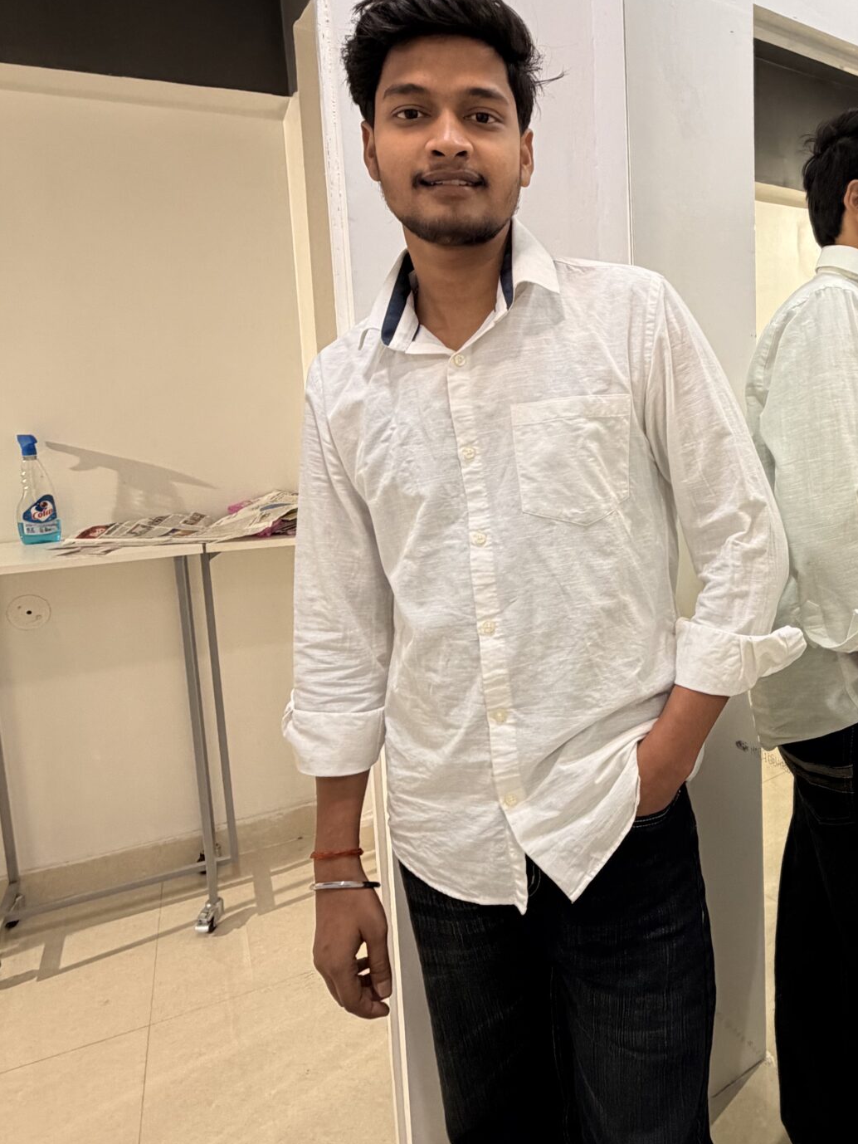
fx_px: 859
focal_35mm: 26
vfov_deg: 67.0
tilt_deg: -7.3
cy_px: 496
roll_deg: +1.9
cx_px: 636
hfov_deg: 51.0
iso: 200
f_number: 2.2
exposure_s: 1/100
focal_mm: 2.22
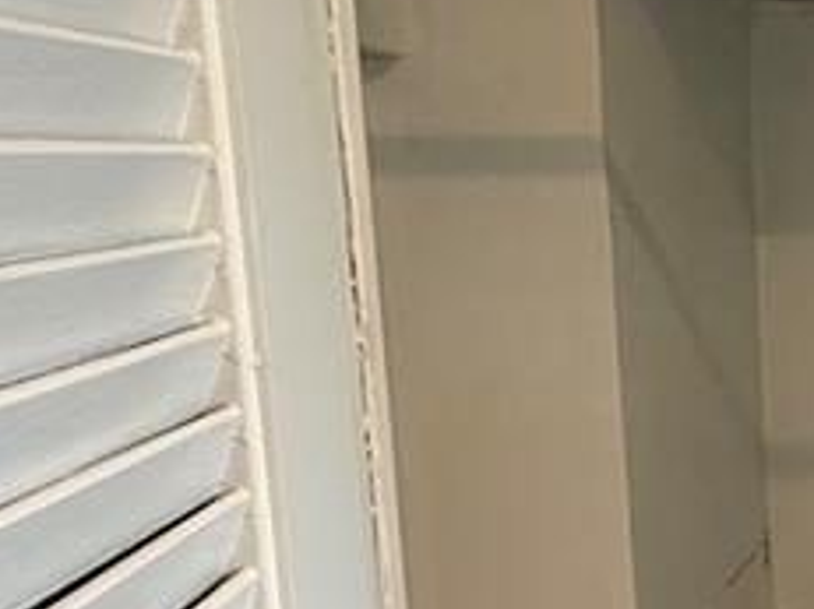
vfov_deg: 23.2
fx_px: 1457
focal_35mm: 62
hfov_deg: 26.4
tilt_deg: -13.6
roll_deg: -0.7
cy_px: 507
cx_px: 1061
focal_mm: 2.22
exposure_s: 1/120
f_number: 2.2
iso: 320
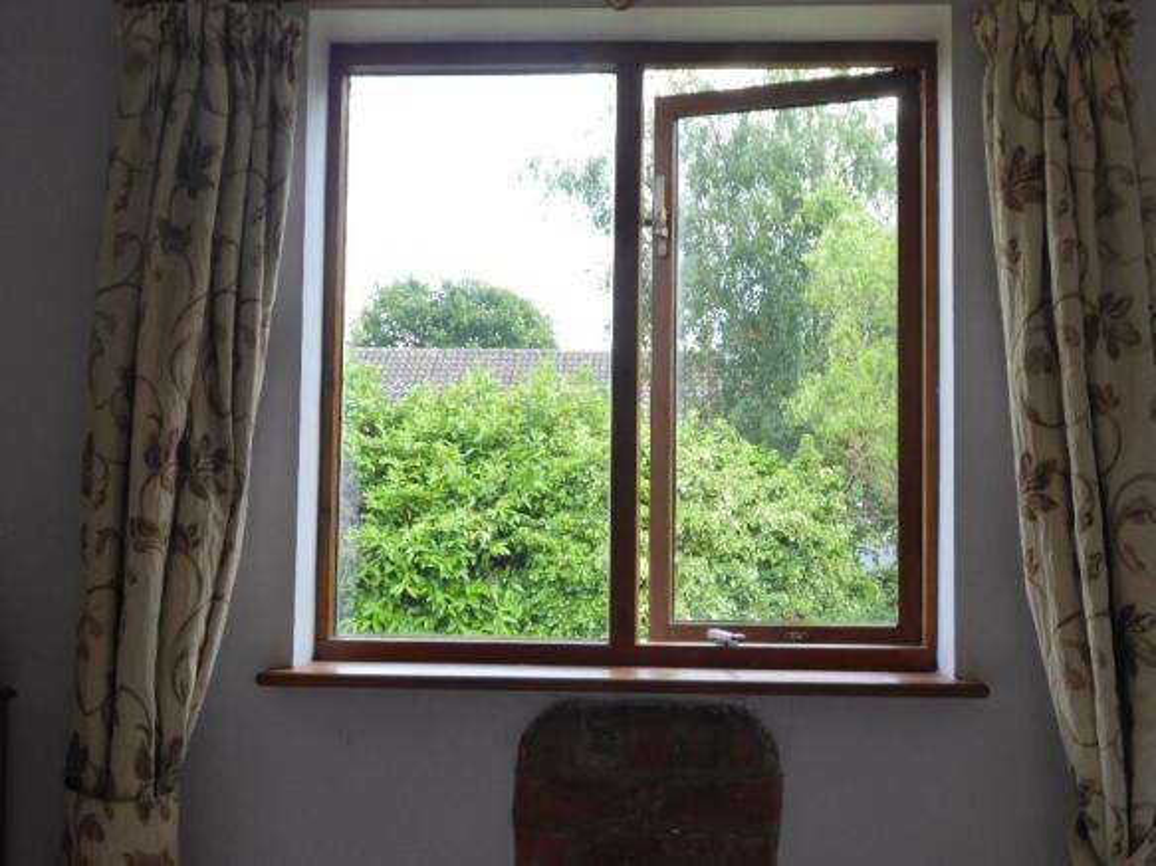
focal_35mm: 50
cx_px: 578
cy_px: 433
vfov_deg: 29.1
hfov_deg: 38.2
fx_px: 1669
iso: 200
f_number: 4.1
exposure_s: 1/60
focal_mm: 9
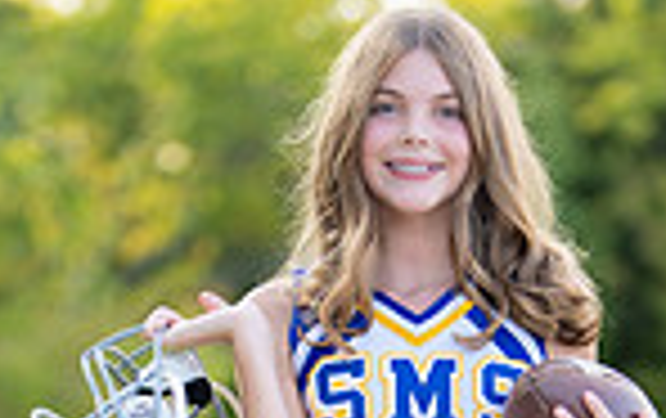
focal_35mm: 234
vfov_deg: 5.5
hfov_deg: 8.9
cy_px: 806
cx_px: 469
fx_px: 4254
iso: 100
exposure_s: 1/800
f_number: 1.2
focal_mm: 50
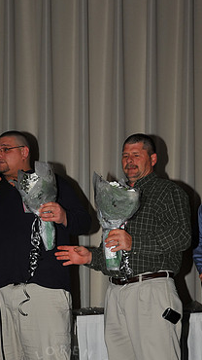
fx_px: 781
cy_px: 263
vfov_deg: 25.6
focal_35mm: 82
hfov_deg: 14.7
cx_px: 64
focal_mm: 50
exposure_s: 1/250
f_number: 8
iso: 250
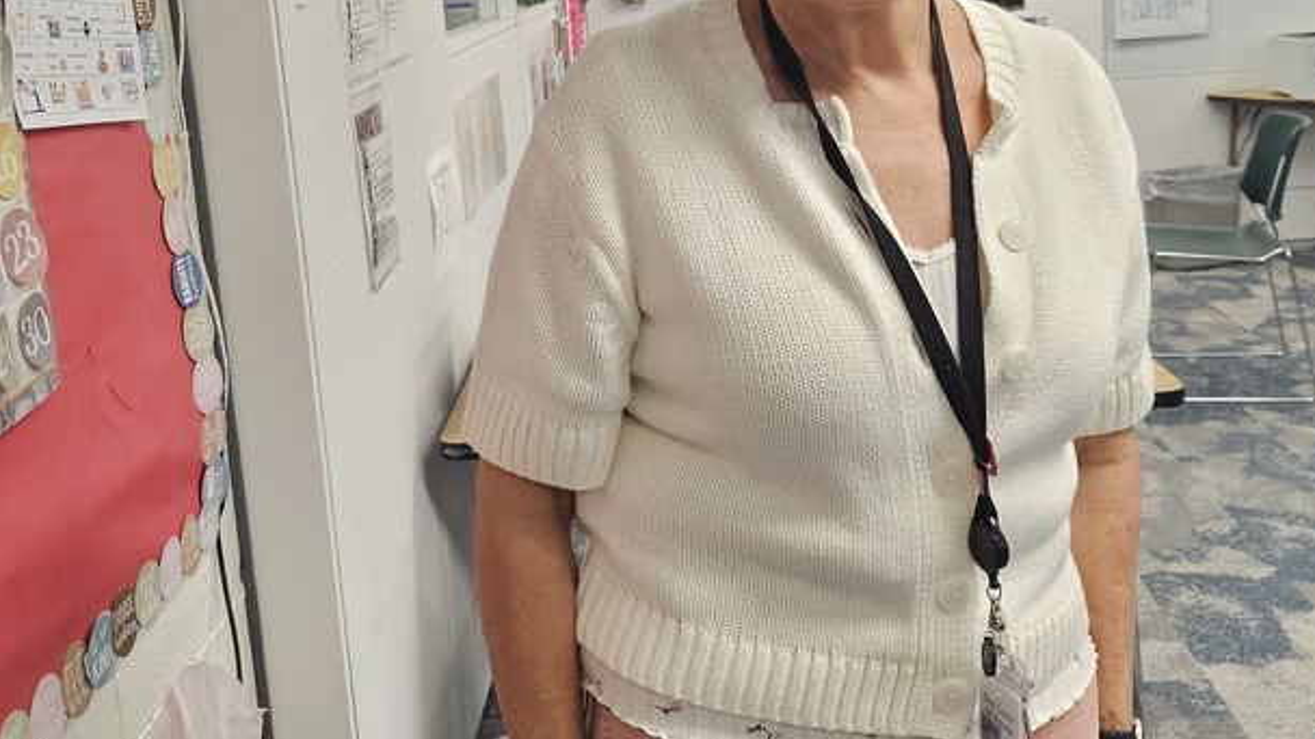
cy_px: 212
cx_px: 705
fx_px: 1499
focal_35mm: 43
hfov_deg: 47.3
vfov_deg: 27.4
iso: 200
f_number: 1.8
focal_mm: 5
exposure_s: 1/120
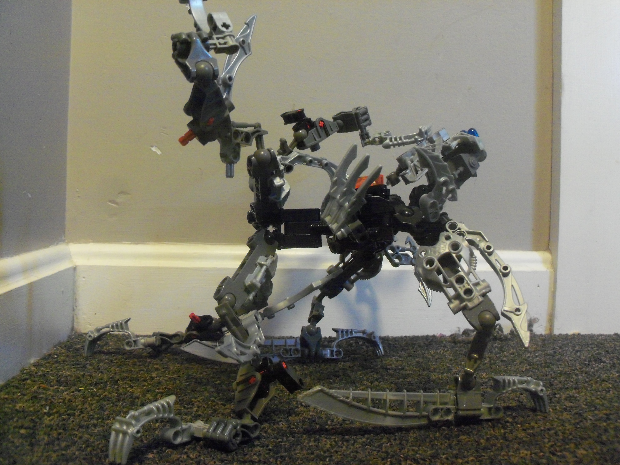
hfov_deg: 52.6
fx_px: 627
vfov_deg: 40.7
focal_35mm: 35
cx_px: 310
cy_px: 232
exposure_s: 1/3.2
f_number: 3
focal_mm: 6.3
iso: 400
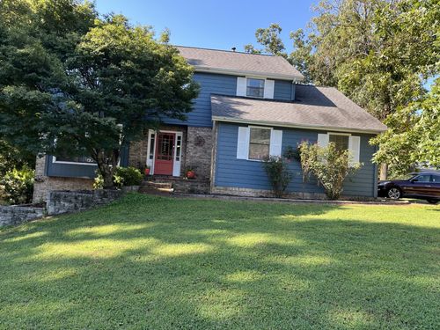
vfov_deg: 53.1
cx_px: 220
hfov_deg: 67.3
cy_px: 165
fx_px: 330
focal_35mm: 26
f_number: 1.6
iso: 50
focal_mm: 5.1
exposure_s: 1/375
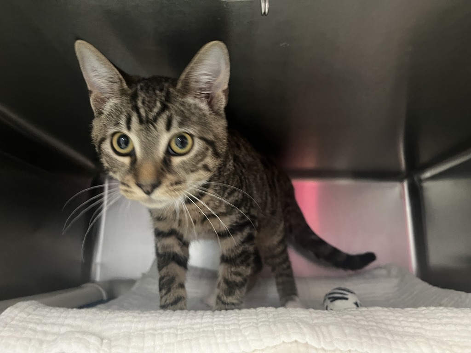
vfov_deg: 53.1
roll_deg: -0.2
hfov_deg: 67.3
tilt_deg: +13.0
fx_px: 354
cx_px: 236
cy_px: 176
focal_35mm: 26
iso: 640
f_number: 1.6
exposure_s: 1/30
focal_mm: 5.1
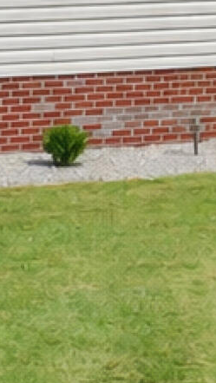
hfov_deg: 6.0
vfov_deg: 10.7
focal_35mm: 199
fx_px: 2024
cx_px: 377
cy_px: -16
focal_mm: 10.3
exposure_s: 1/6400
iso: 400
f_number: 3.5
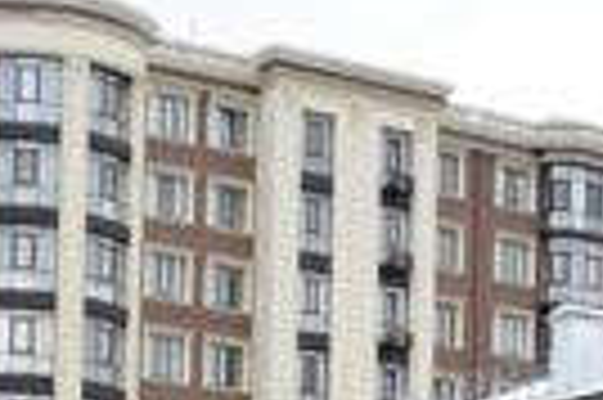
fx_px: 2526
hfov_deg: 13.6
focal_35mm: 151
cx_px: 346
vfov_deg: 8.4
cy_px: 921
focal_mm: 18
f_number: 7.1
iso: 400
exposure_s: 1/200
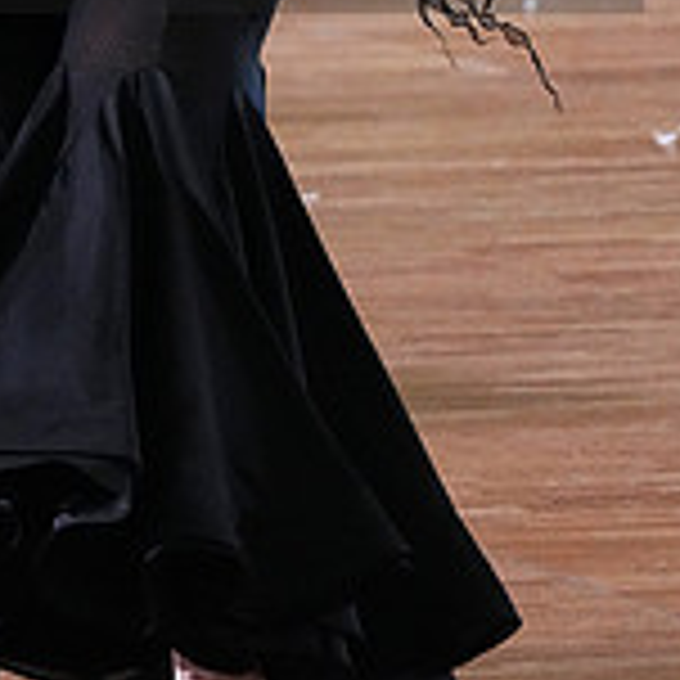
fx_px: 10379
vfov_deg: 3.7
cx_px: 25
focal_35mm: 467
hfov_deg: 3.7
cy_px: -135
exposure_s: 1/400
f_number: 5.6
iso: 10000
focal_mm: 143
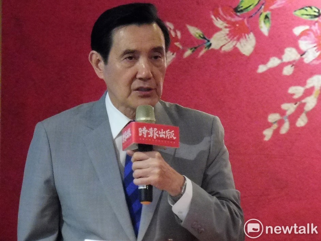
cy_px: 120
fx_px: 2144
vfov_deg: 6.4
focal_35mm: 231
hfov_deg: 8.6
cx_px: 160
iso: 1600
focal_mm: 41.3
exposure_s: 1/30
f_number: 5.6
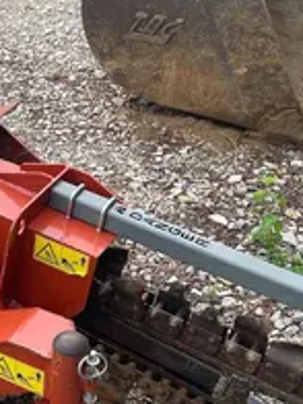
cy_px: 230
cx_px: -25
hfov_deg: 19.4
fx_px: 852
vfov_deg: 26.7
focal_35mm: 73
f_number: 1.6
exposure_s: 1/447
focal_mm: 4.2
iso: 32
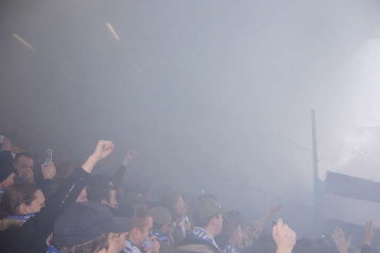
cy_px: 142
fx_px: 391
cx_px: 192
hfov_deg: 51.9
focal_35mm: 37
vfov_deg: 35.9
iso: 125
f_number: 2.8
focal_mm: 5.8
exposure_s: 1/60
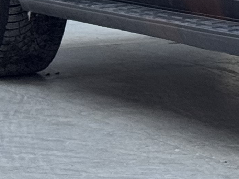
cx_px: 502
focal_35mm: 278
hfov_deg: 6.9
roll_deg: -0.1
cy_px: -282
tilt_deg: +2.0
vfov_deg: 5.2
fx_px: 1919
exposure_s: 1/334
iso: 64
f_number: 1.78
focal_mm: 6.76
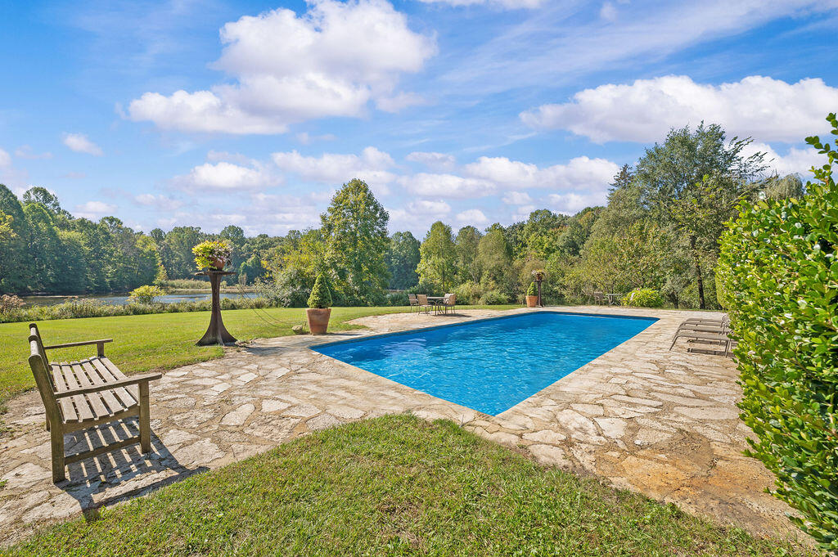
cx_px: 419
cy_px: 278
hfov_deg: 104.3
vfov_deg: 81.1
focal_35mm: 14
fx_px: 326
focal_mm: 14
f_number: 10
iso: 250
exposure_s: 1/60
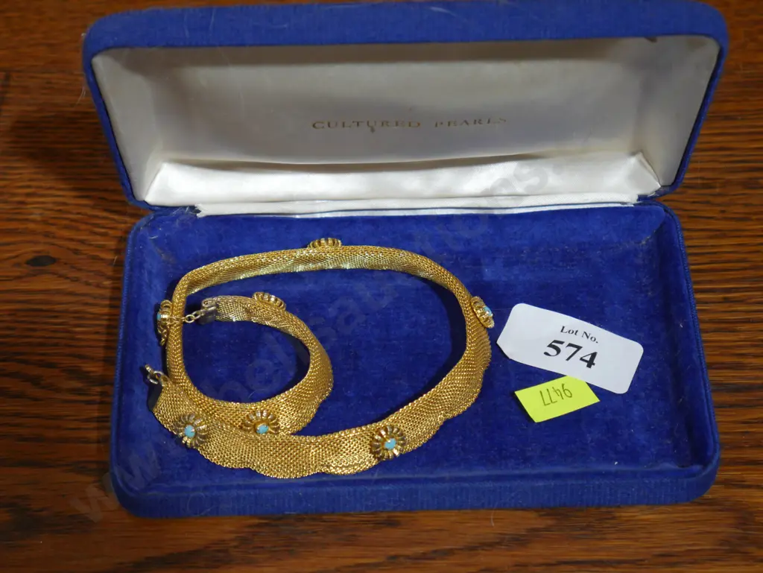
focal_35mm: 84
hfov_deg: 23.3
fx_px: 1852
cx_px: 382
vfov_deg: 17.6
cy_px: 286
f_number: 5.6
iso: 1250
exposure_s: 1/100
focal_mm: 42
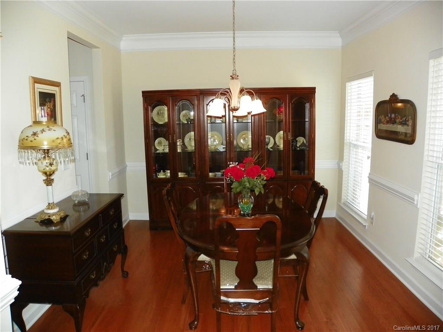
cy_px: 166
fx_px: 333
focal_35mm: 26
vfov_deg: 53.1
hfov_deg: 67.3
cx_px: 222
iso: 200
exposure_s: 1/125
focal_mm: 4.6
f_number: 2.8
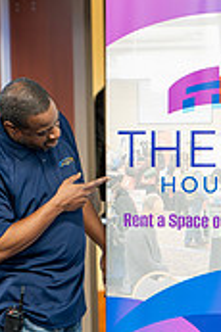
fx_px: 2039
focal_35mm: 221
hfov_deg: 6.2
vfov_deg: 9.3
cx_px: 110
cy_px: 246
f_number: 2.2
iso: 2000
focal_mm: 85
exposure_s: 1/160
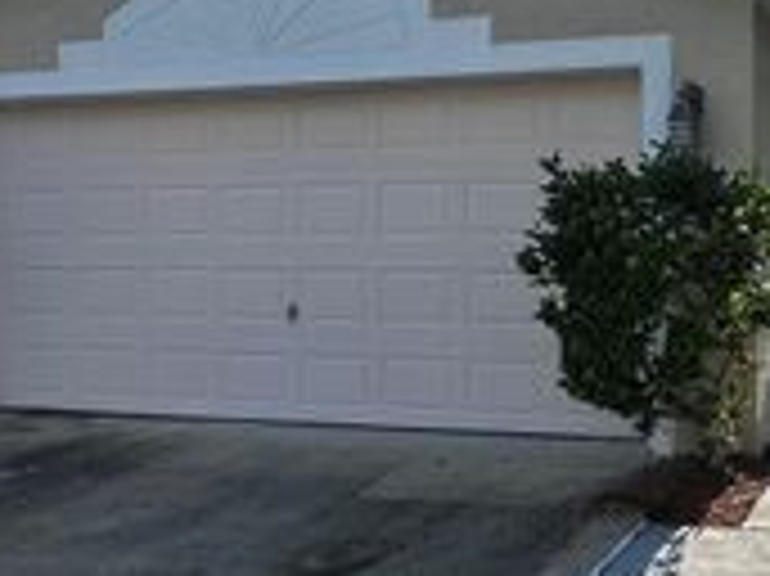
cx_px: 756
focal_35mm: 41
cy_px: 236
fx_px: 911
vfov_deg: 35.0
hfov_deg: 40.5
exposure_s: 1/796
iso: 40
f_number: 2.2
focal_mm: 2.22
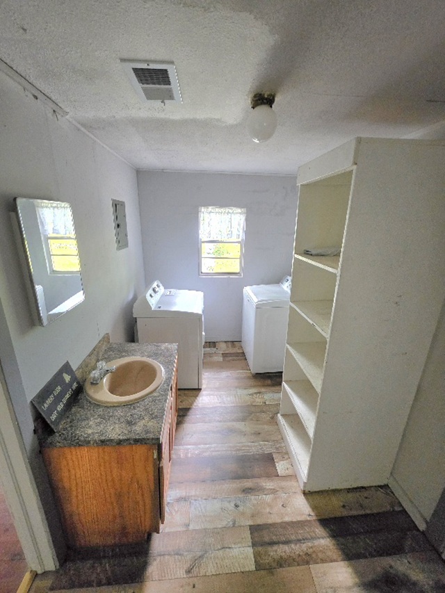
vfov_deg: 106.2
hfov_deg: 89.9
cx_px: 222
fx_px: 223
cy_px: 296
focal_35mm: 13
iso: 640
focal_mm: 2.2
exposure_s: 1/60.2
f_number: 1.9
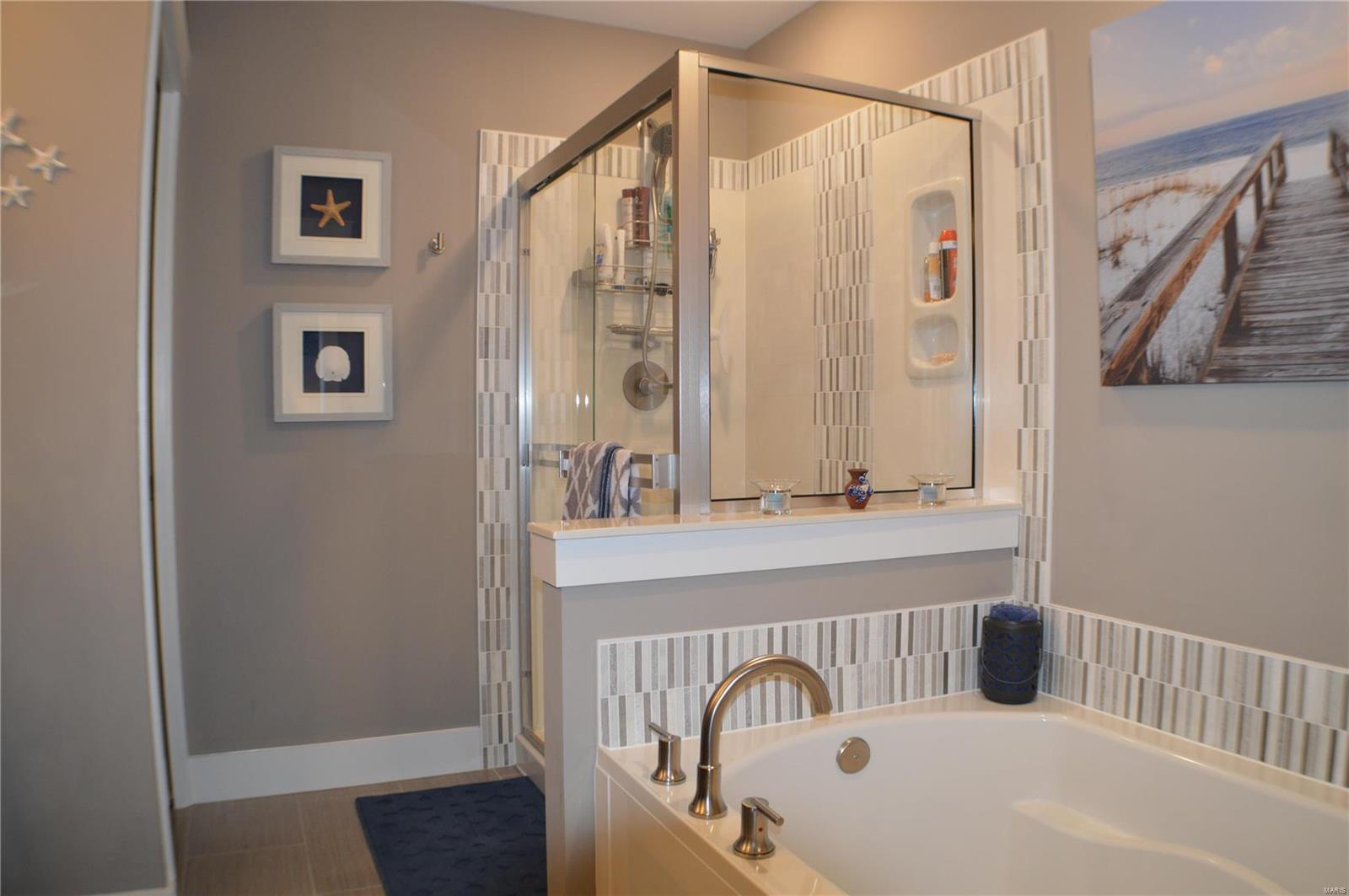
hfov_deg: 57.3
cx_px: 674
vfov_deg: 39.9
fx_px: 1235
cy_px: 448
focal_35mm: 33
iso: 640
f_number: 3.8
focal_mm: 22
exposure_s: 1/60
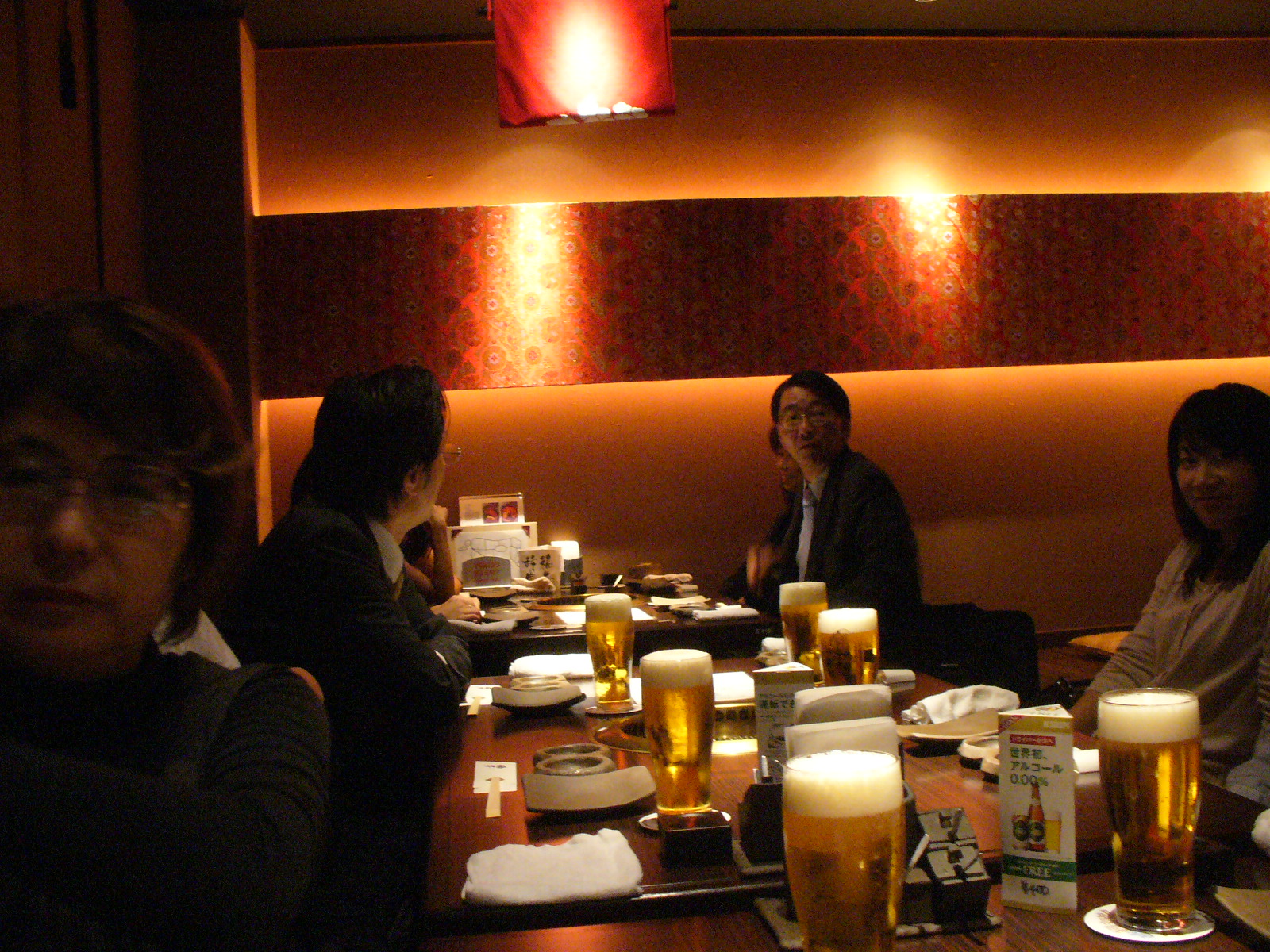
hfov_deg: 50.1
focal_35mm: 37
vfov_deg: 38.7
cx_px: 635
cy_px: 476
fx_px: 1357
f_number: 2.8
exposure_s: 1/20
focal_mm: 6.1
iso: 400
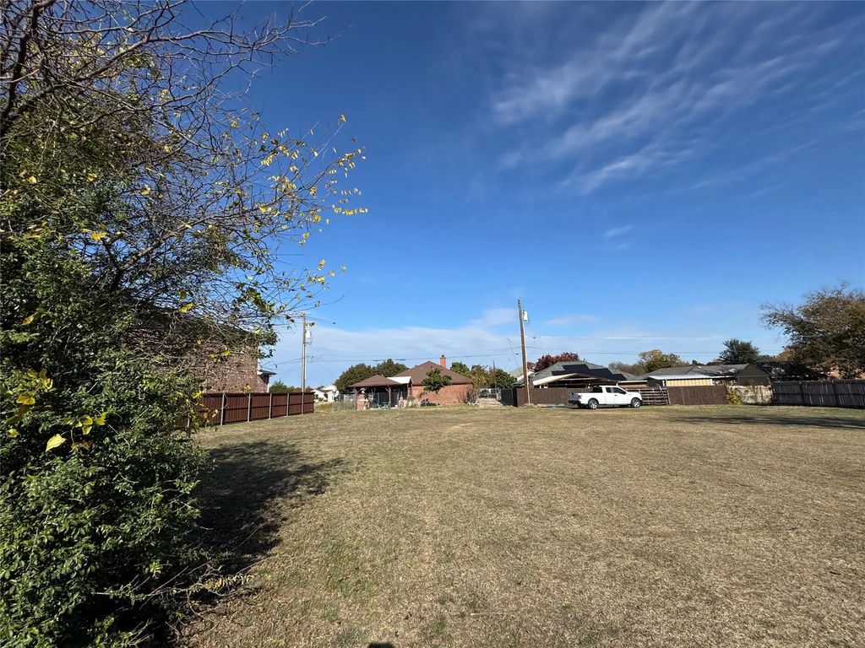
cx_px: 432
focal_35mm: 14
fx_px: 350
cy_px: 324
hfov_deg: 102.1
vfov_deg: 85.7
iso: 50
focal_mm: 2.22
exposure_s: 1/3106
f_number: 2.2
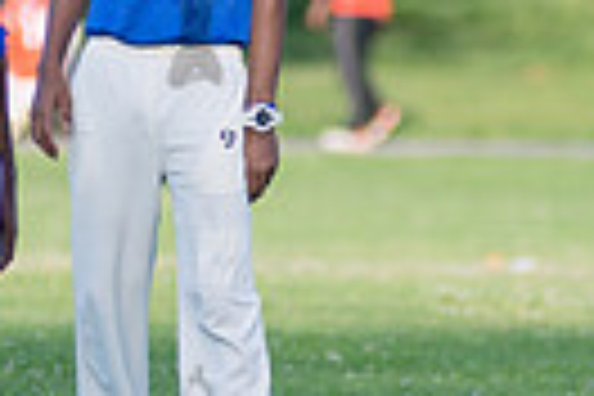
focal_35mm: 880
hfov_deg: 2.3
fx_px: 14519
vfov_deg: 1.6
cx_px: 194
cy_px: 7
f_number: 2.8
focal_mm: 200
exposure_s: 1/1600
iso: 200
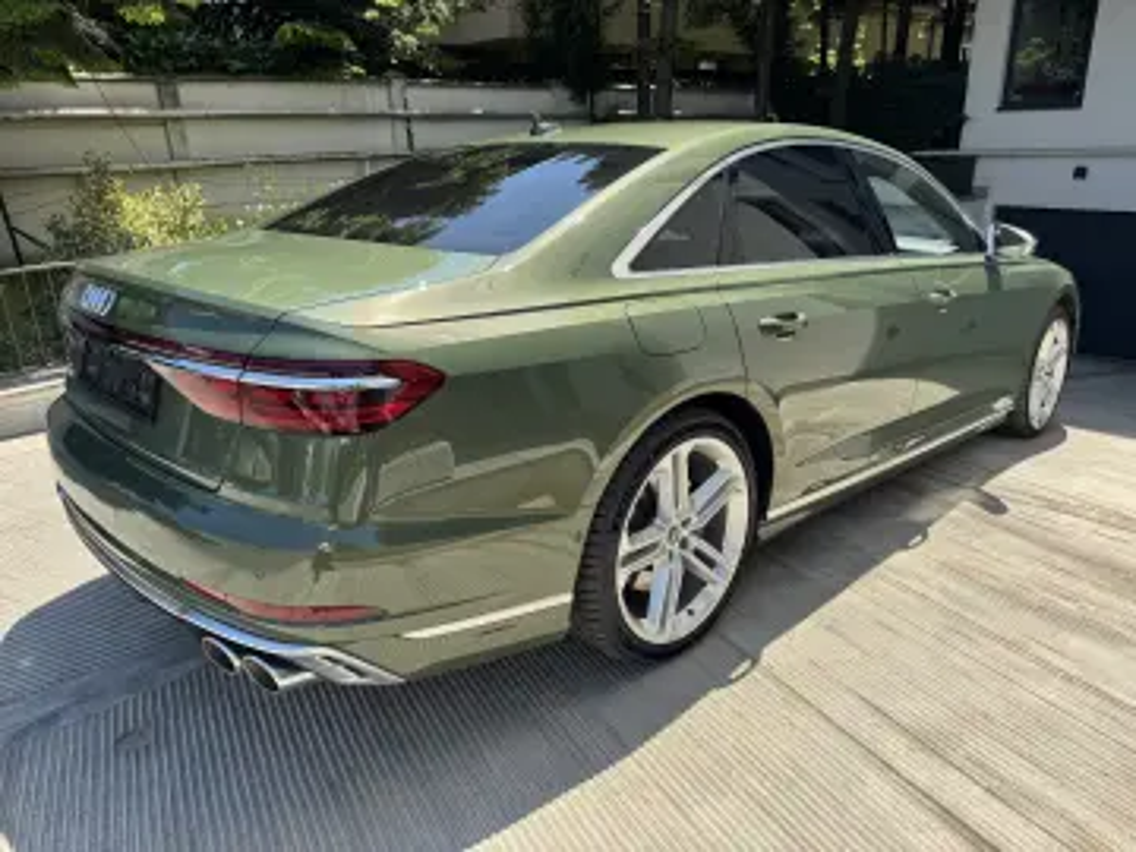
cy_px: 426
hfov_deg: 71.6
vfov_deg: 56.8
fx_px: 788
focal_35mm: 24
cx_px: 568
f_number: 1.78
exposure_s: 1/1869
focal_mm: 6.76
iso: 80
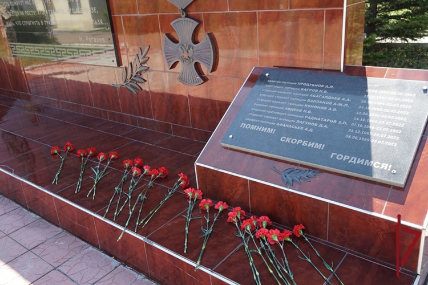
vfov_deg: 40.0
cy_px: 142
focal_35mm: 33
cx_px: 214
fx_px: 392
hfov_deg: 57.2
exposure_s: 1/160
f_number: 4
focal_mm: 22
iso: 125
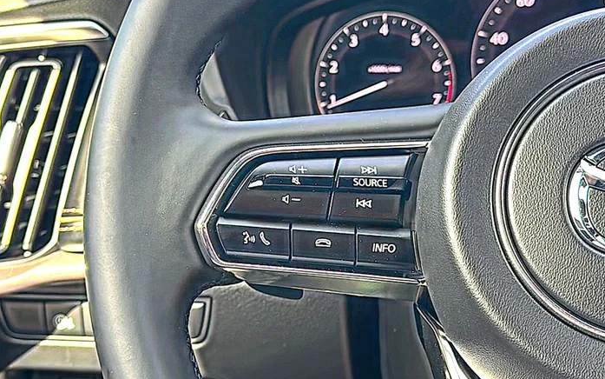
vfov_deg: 25.8
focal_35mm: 50
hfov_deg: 40.3
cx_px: 303
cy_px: 192
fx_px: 825
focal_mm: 6.86
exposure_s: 1/154
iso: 80
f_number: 1.78
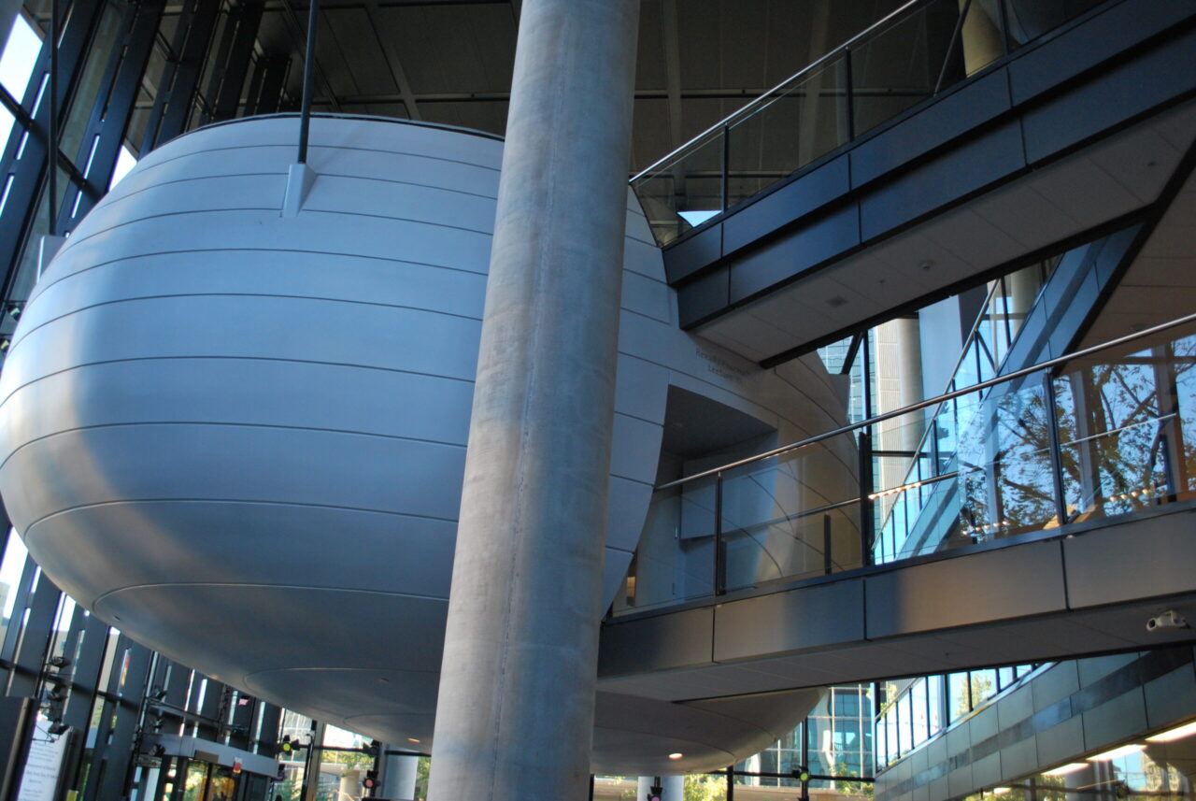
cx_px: 598
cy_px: 400
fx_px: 1098
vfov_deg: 40.1
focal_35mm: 33
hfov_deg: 57.2
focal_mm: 22
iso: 400
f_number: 4
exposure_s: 1/60
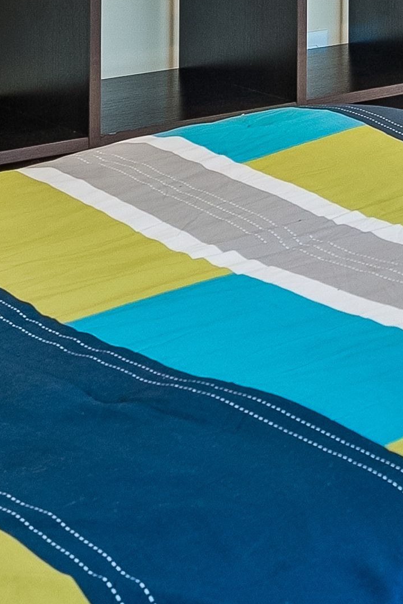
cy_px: -125
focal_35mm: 105
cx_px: 713
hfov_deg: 12.0
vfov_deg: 18.4
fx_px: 1763
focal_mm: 16
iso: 400
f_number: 7.1
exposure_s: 1/20
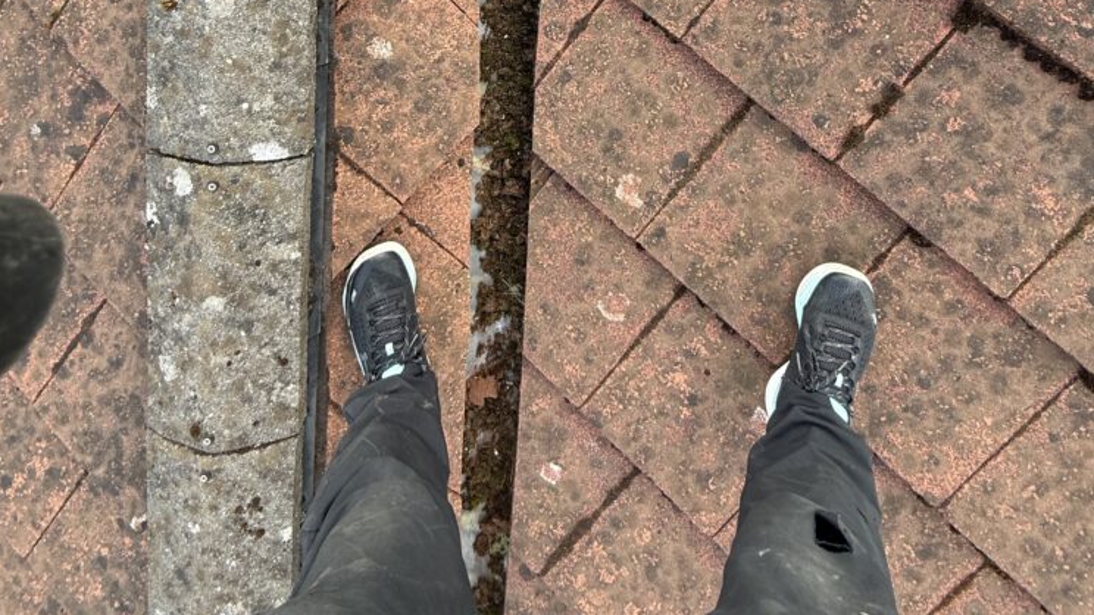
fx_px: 609
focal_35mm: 21
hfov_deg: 83.9
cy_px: -66
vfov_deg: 42.0
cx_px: 553
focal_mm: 2.22
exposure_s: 1/148
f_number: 2.2
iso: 50
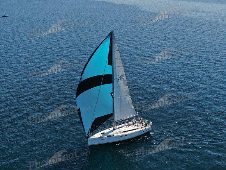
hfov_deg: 39.7
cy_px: 85
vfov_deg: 30.3
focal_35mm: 48
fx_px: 313
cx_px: 113
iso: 100
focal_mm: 8.6
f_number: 3.8
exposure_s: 1/1000
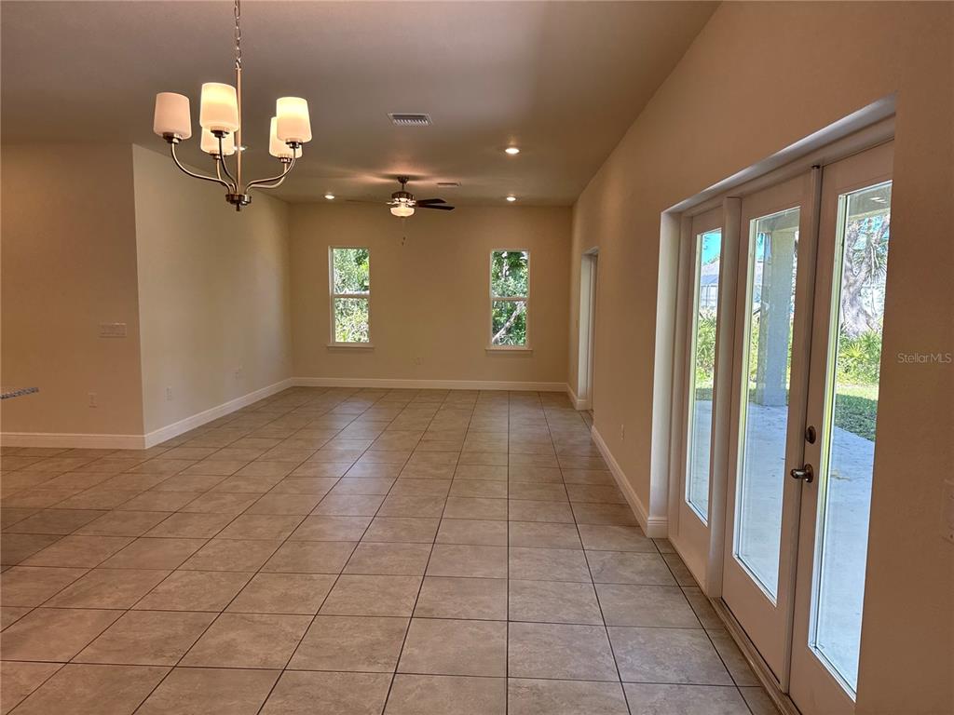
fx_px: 661
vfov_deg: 56.8
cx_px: 477
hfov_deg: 71.6
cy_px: 358
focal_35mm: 24
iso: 80
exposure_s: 1/167
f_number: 1.78
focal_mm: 6.76
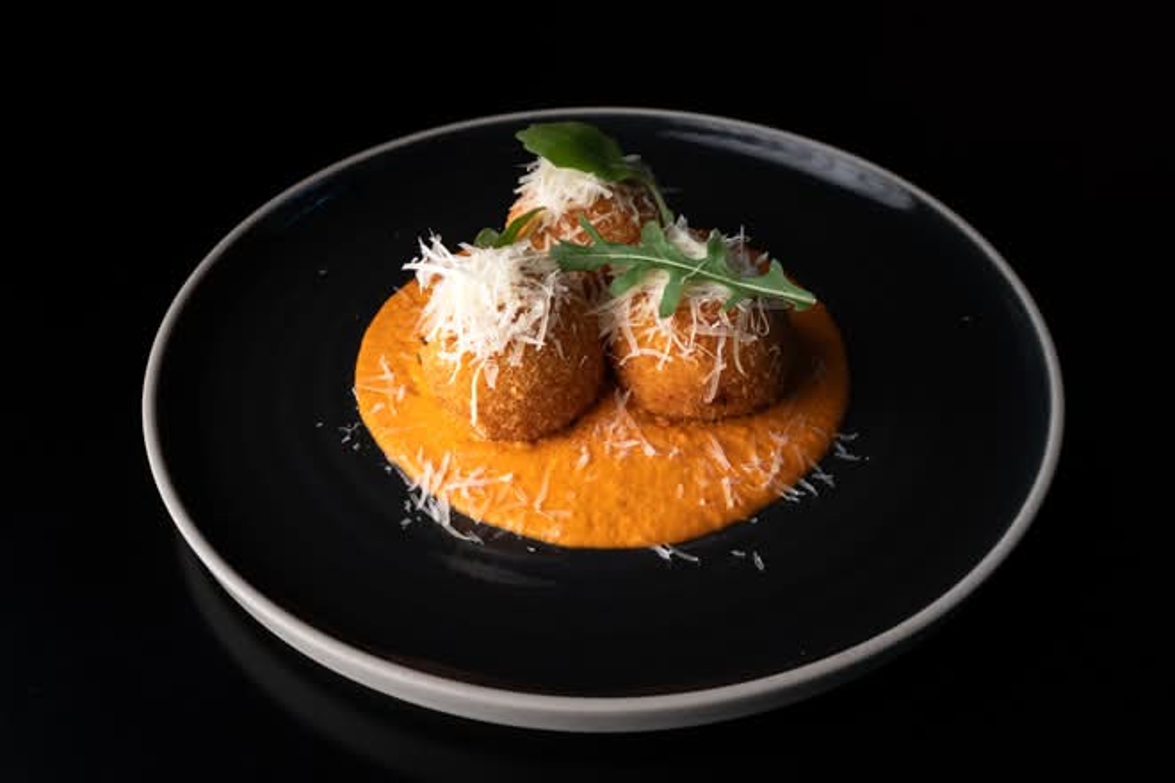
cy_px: 392
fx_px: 1214
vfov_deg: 35.8
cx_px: 567
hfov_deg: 51.6
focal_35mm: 37
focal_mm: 35
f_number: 10
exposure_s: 1/200
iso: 1000
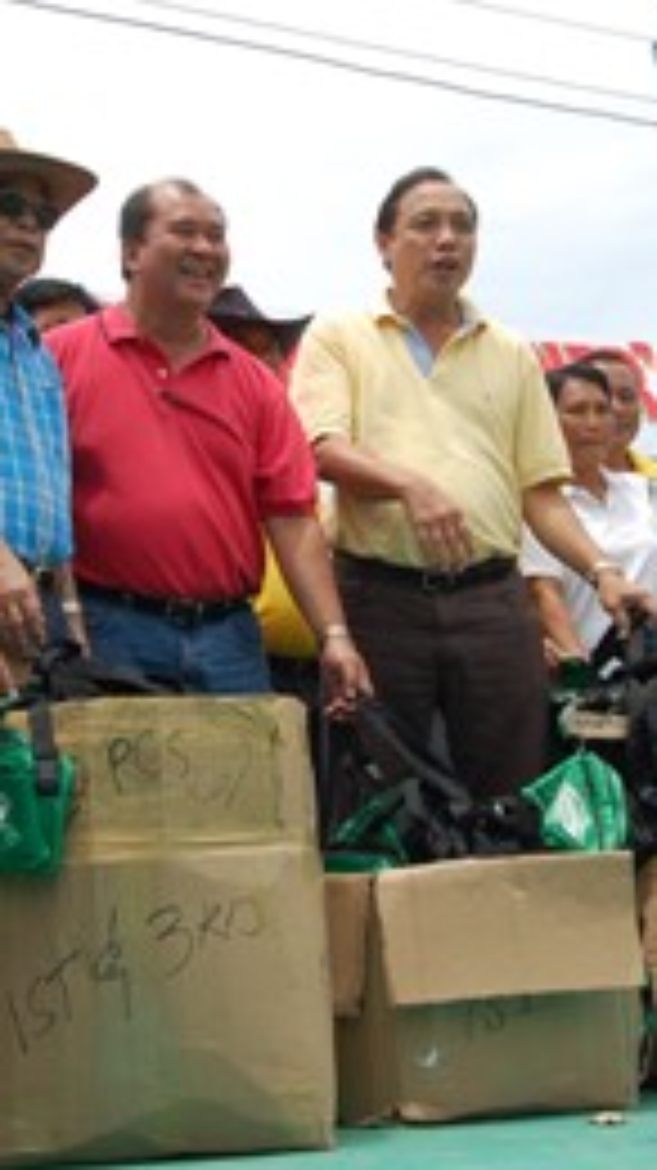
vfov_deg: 26.5
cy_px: 508
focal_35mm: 80
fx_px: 2481
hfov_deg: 15.1
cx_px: 238
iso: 200
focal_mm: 28
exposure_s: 1/320
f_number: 9
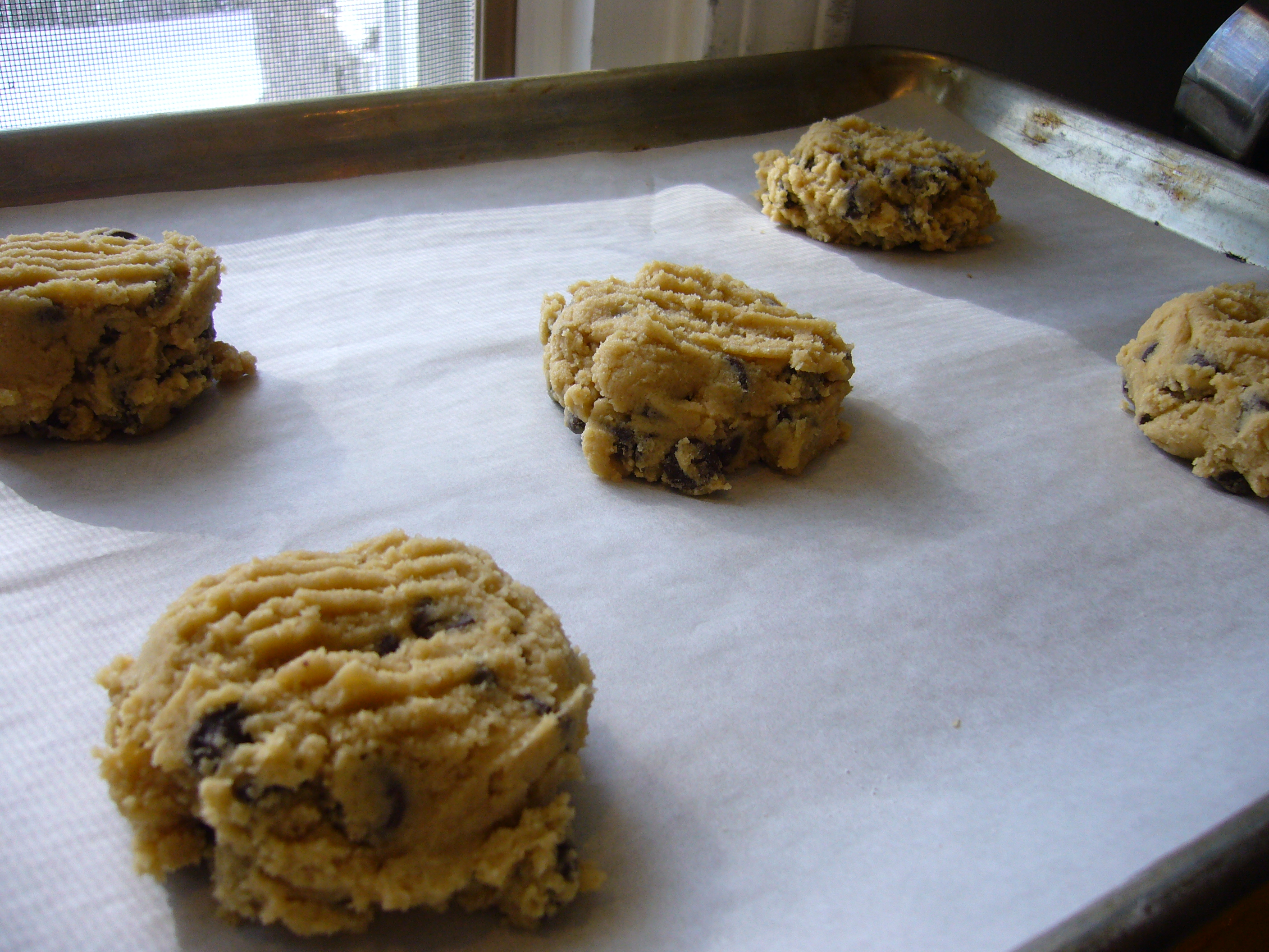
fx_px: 1283
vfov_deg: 40.7
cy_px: 476
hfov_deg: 52.6
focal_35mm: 35
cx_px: 634
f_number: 2.8
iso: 100
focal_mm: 5.8
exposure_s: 1/100
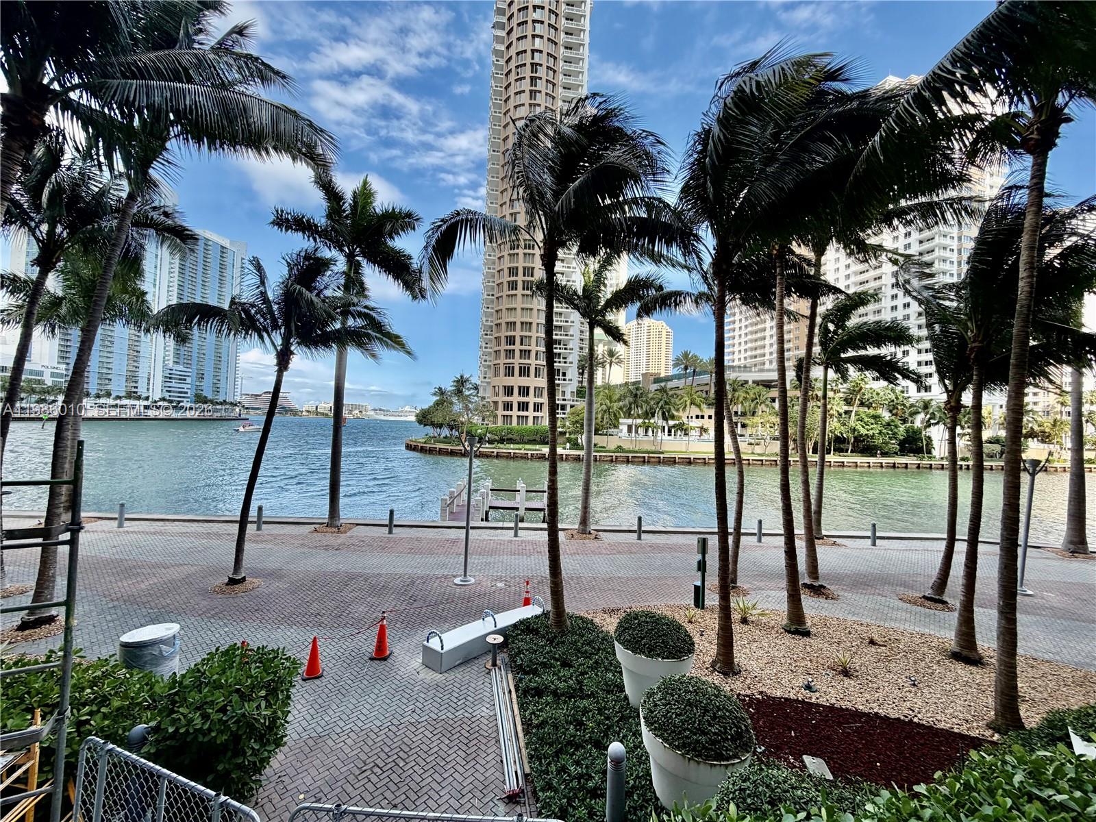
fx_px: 443
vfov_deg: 85.7
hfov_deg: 102.1
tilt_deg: +1.4
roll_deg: -3.0
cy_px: 411
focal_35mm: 14
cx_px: 548
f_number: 2.2
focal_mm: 2.22
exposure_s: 1/506
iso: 40
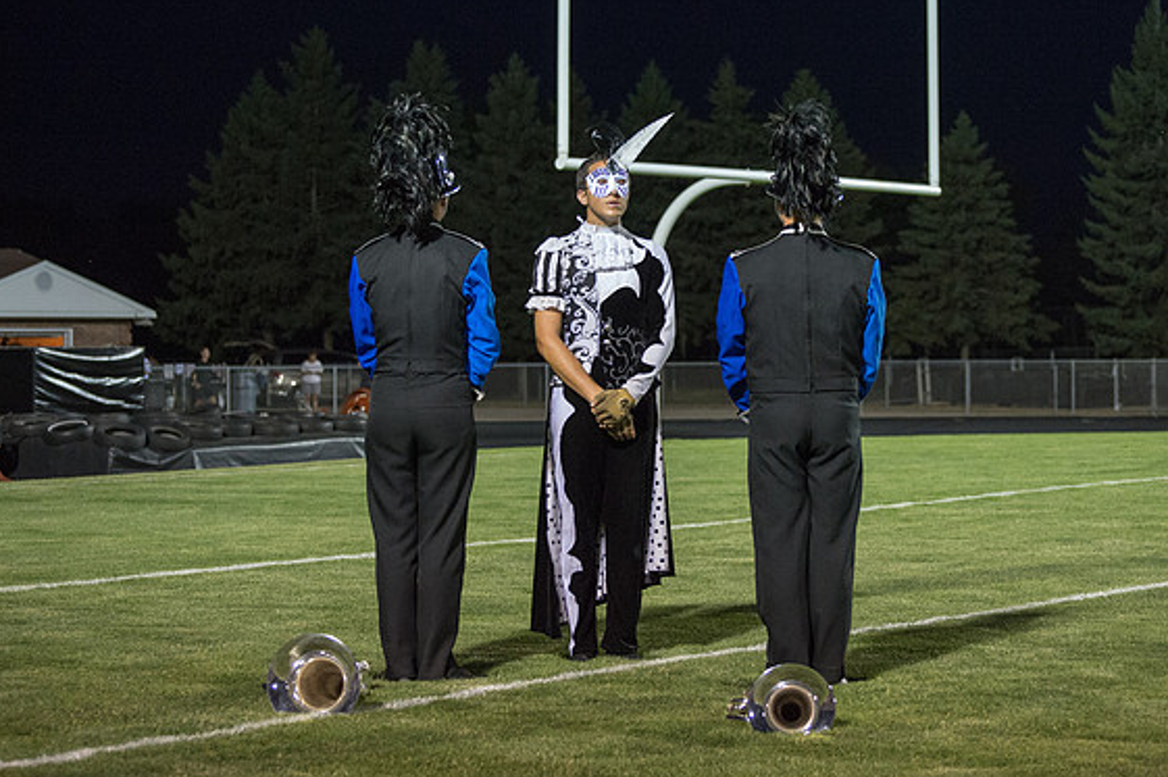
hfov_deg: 20.8
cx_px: 616
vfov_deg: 13.9
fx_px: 3177
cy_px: 344
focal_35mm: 98
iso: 6400
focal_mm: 80
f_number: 4.5
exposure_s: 1/200
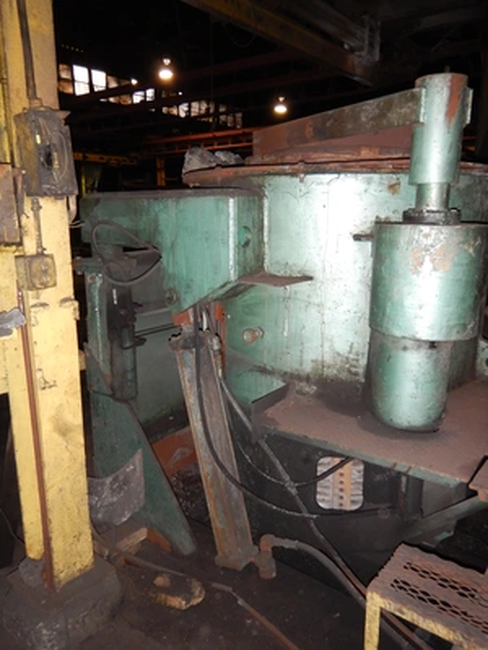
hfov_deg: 53.1
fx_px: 489
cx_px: 244
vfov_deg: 67.3
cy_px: 325
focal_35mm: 26
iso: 320
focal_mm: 4.7
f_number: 2.8
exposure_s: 1/30
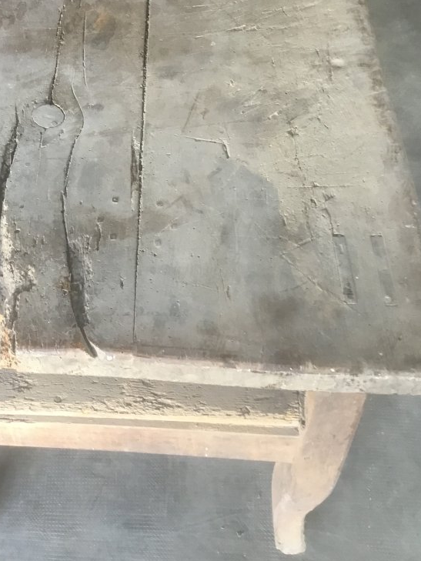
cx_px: 132
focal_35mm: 51
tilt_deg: -45.3
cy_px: 152
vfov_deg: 36.7
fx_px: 827
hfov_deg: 28.3
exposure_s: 1/33
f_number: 2.4
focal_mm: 3.3
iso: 100
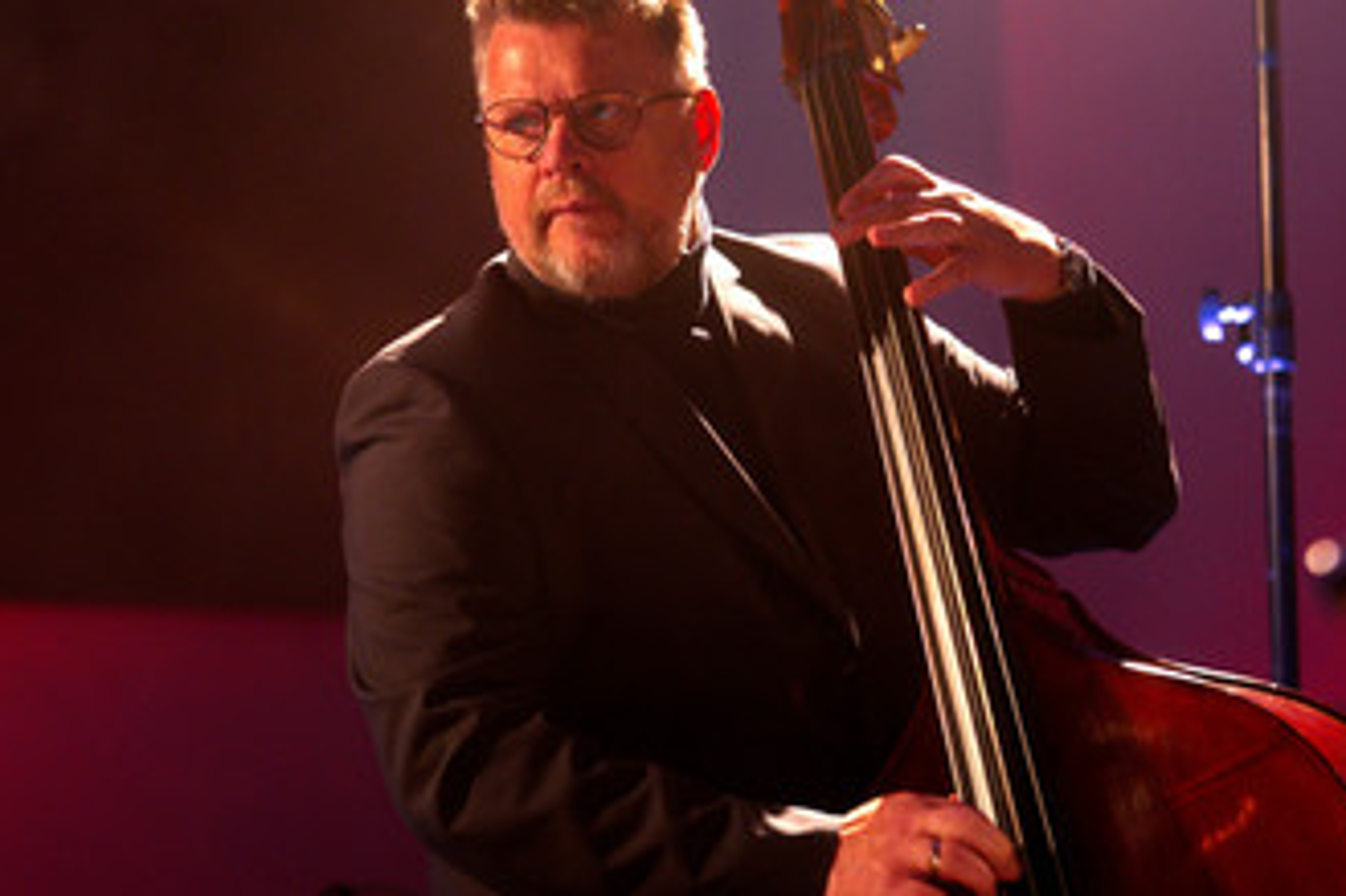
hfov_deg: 16.3
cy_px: 376
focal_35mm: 126
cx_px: 751
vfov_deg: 10.9
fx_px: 4708
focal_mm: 92
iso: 2000
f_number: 2.8
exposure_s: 1/80
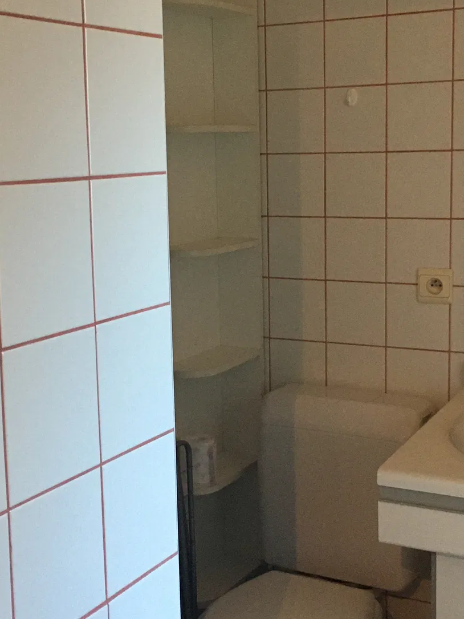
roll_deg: +1.9
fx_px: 1019
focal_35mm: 57
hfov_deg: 25.7
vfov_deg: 33.8
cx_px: 213
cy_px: 291
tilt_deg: -7.7
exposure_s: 1/17
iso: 200
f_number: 2.2
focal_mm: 4.15
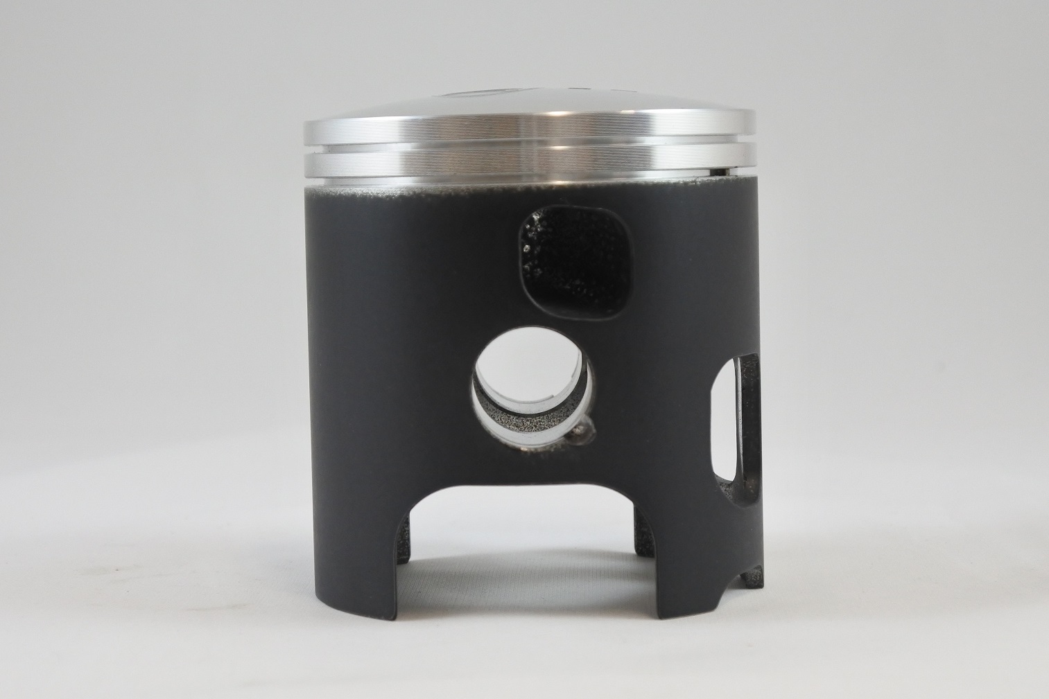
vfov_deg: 24.6
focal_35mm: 55
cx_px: 524
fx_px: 1603
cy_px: 350
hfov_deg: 36.2
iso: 500
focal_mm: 20.6
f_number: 4.8
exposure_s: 1/125
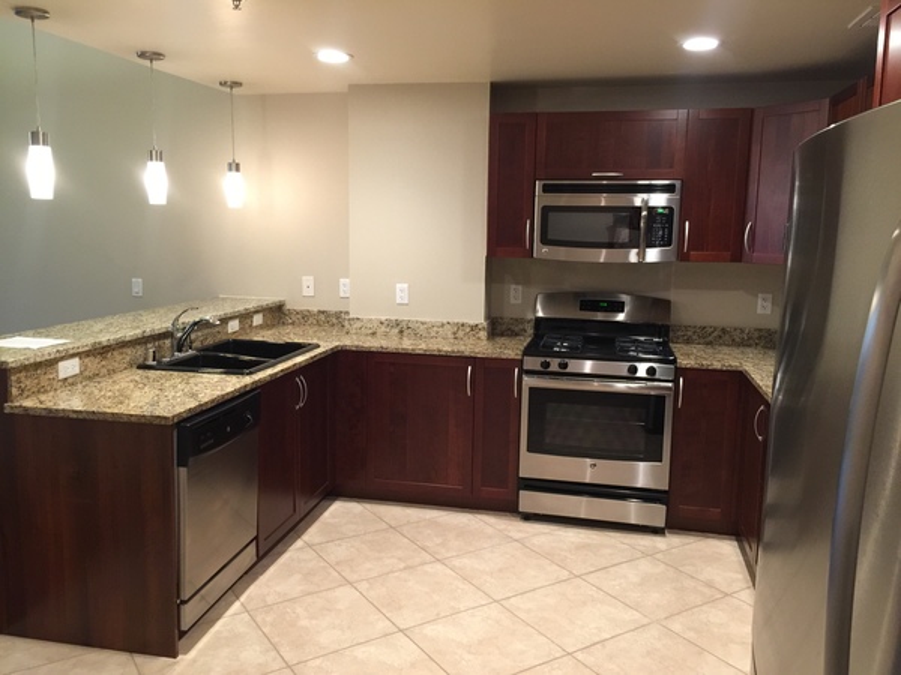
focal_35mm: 29
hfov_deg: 61.7
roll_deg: -2.7
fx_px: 755
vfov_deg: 48.2
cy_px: 338
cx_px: 450
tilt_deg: -6.3
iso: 125
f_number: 2.2
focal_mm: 4.15
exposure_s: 1/15
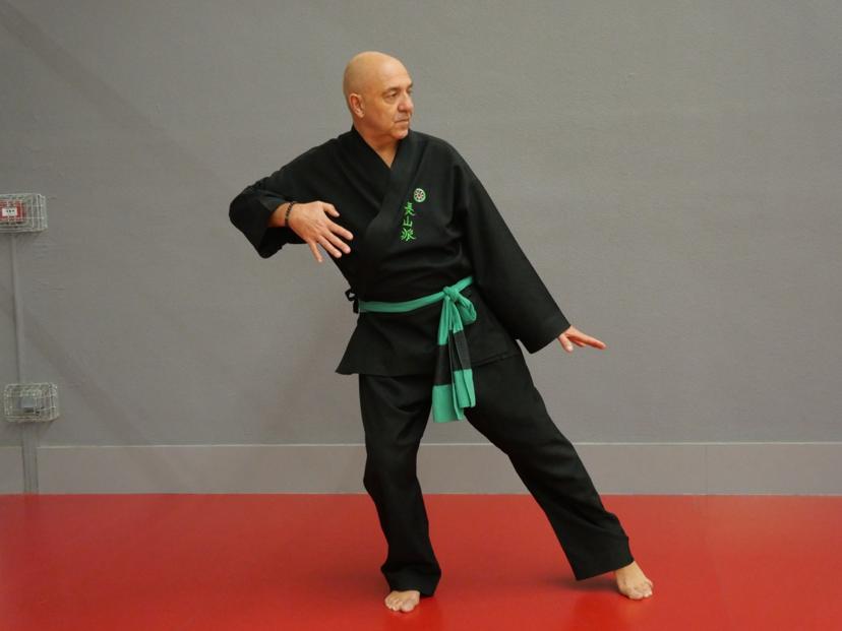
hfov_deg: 46.8
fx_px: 973
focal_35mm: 40
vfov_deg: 36.0
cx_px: 421
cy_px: 316
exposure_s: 1/60
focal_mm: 20
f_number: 4.1
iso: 2500
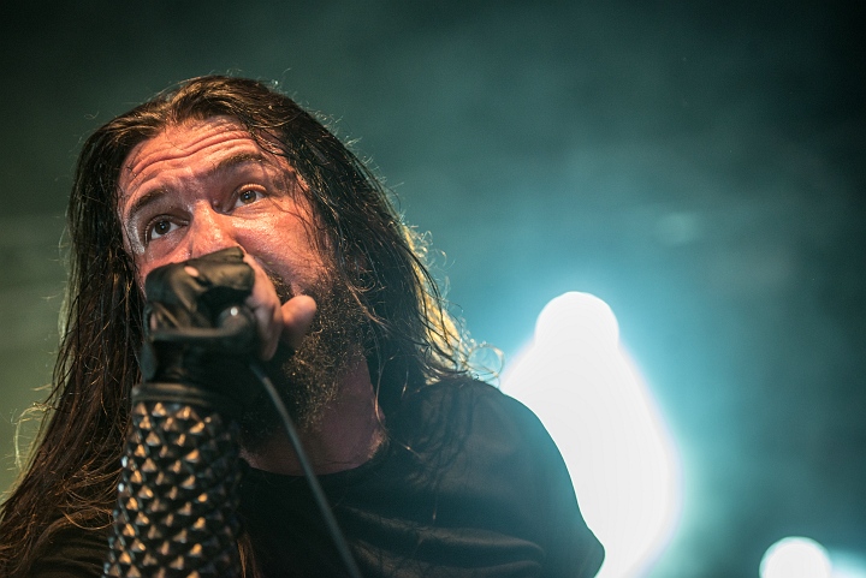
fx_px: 2455
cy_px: 289
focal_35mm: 102
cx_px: 433
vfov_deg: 13.4
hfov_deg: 20.0
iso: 1250
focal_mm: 102
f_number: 3.2
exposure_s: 1/100
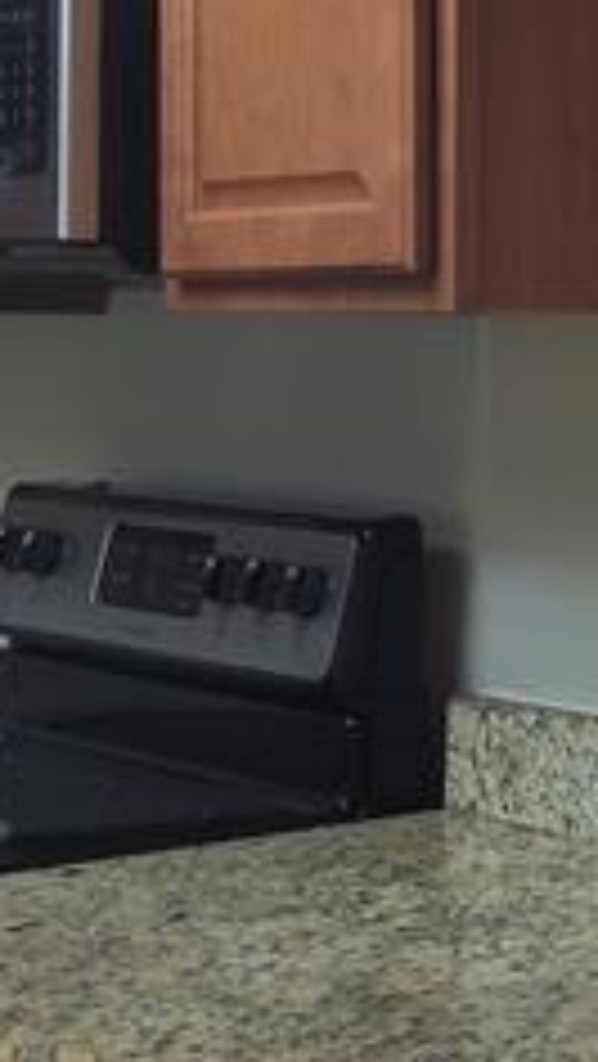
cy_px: 351
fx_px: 2590
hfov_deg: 11.6
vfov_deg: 23.1
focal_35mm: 92
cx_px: 1245
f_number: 1.8
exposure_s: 1/120
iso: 125
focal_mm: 5.4
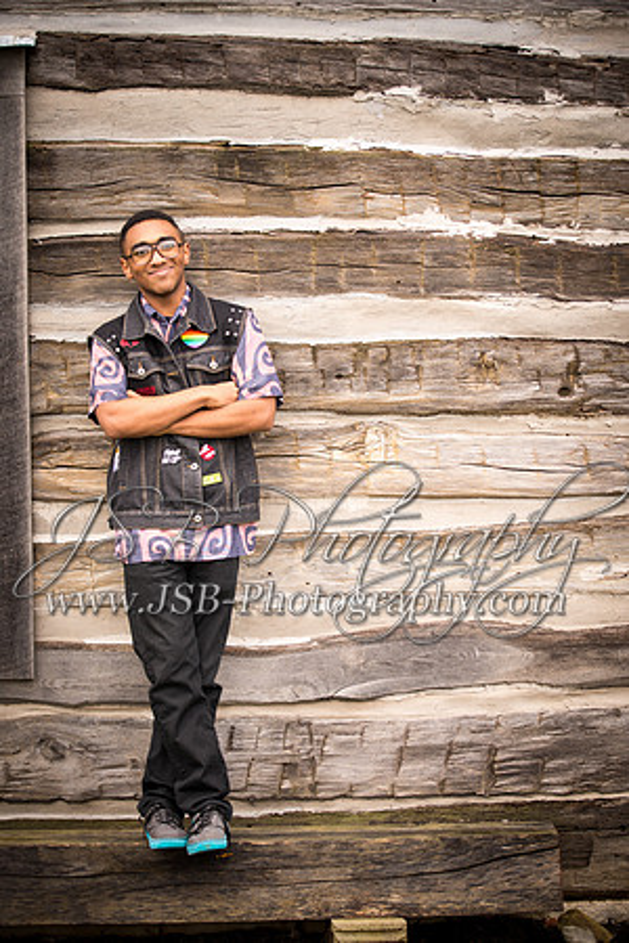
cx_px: 314
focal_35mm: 82
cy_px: 472
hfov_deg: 16.7
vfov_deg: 24.8
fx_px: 2149
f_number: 2.8
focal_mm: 82
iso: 200
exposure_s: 1/60
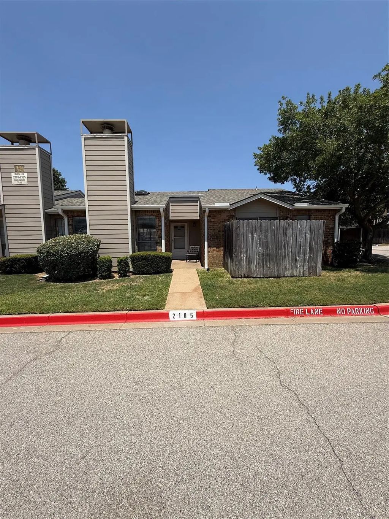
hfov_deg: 85.7
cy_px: 260
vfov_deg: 102.1
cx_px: 194
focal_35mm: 14
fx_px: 210
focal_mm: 2.22
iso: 50
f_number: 2.2
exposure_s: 1/2976
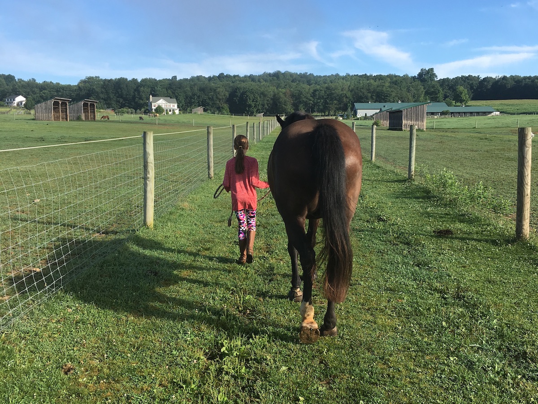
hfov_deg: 61.7
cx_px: 269
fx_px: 451
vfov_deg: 48.2
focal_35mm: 29
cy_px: 202
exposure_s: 1/855
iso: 25
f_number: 2.2
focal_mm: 4.15
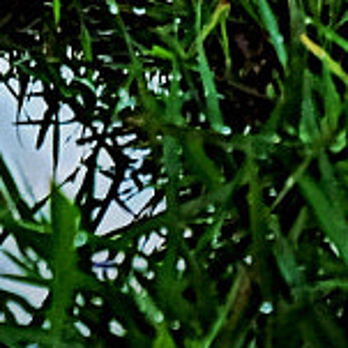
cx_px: -645
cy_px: -598
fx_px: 4299
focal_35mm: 378
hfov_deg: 4.5
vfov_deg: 4.5
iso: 400
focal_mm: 27.7
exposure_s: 1/340
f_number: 5.6
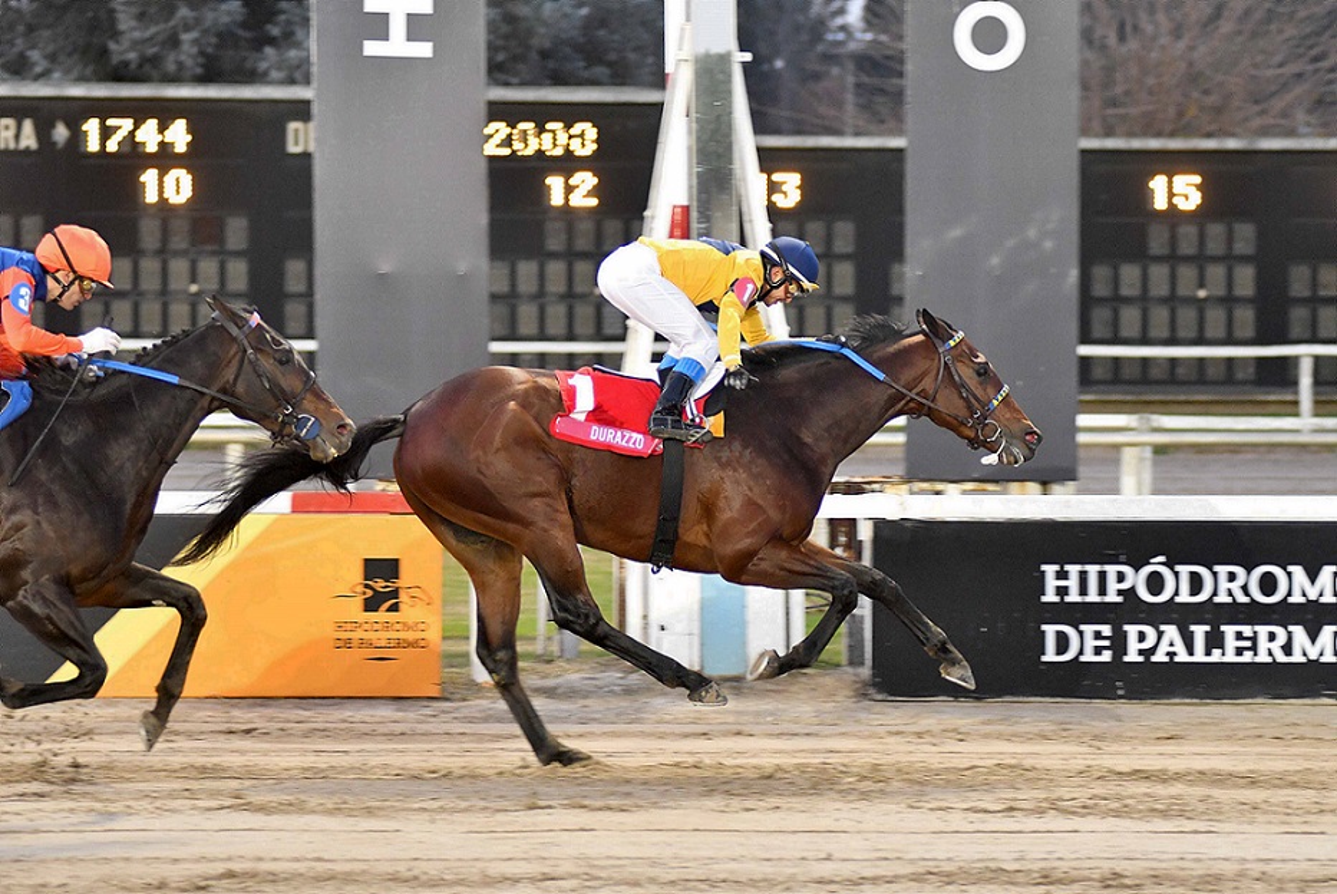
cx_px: 668
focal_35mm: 174
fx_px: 6467
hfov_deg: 11.8
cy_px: 447
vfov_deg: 7.9
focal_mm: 116
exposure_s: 1/640
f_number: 4
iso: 2000
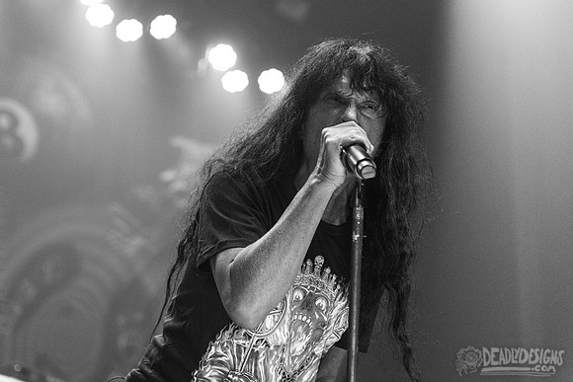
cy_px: 155
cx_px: 232
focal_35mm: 83
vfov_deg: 16.4
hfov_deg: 24.3
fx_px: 1326
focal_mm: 70
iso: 2500
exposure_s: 1/640
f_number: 3.2
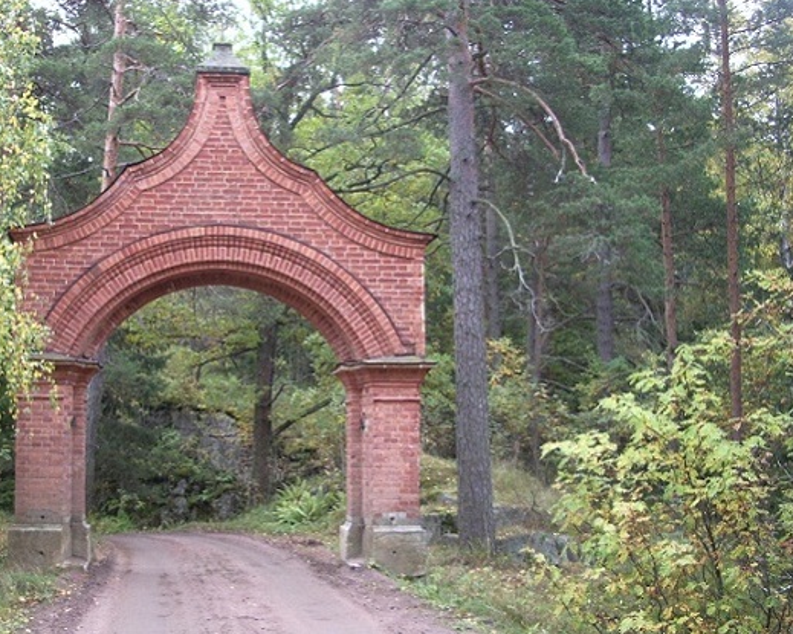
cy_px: 325
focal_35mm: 46
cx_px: 268
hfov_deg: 39.9
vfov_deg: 32.7
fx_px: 1079
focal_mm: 5.8
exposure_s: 1/60
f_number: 2.6
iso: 80
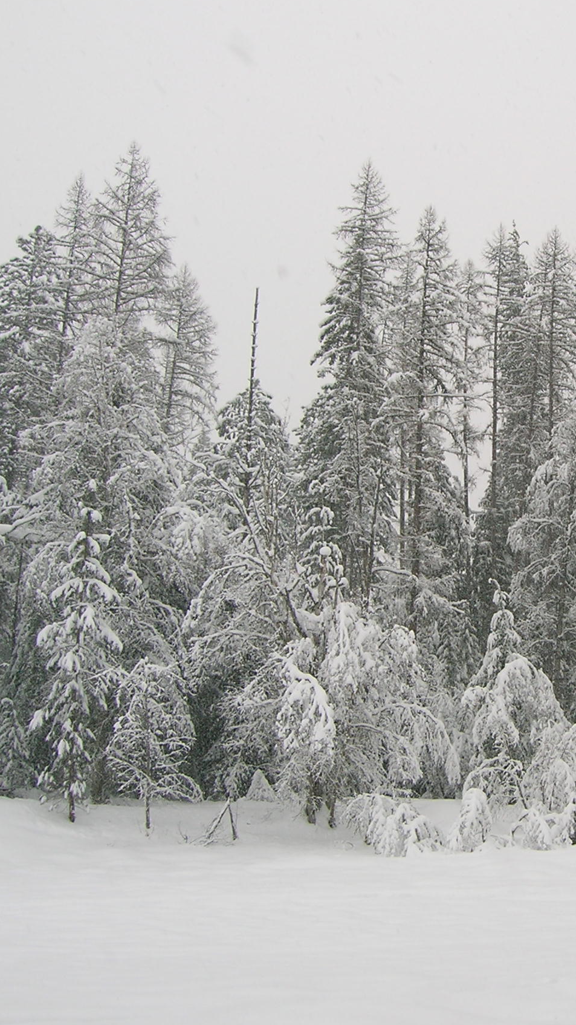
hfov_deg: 23.1
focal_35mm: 50
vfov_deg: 41.3
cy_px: 509
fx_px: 1357
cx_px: 565
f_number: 4.9
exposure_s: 1/146
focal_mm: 5.7
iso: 50
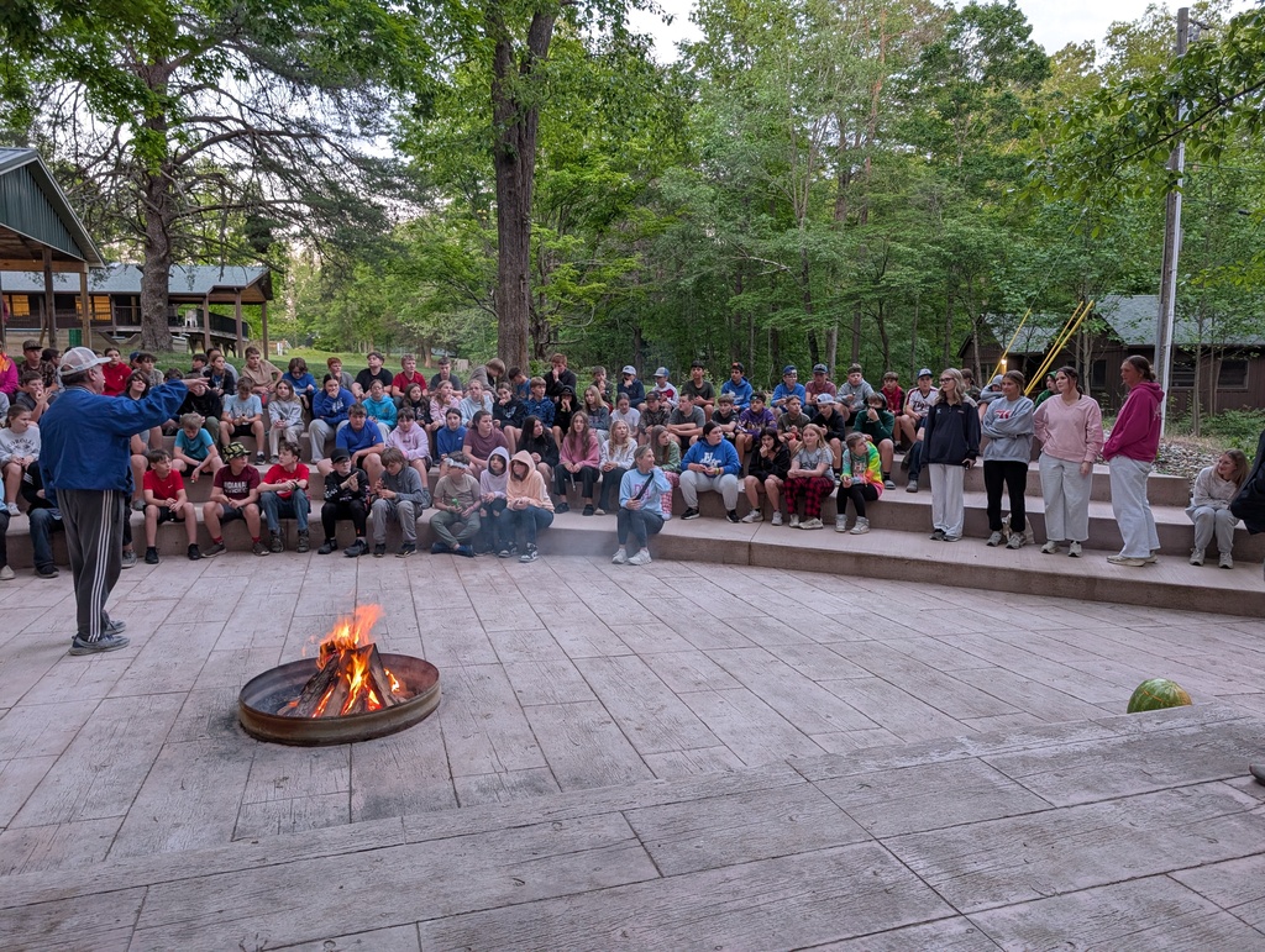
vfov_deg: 56.9
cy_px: 476
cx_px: 632
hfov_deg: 71.5
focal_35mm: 24
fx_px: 878
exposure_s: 1/66.4
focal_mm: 6.9
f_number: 1.68
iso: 184
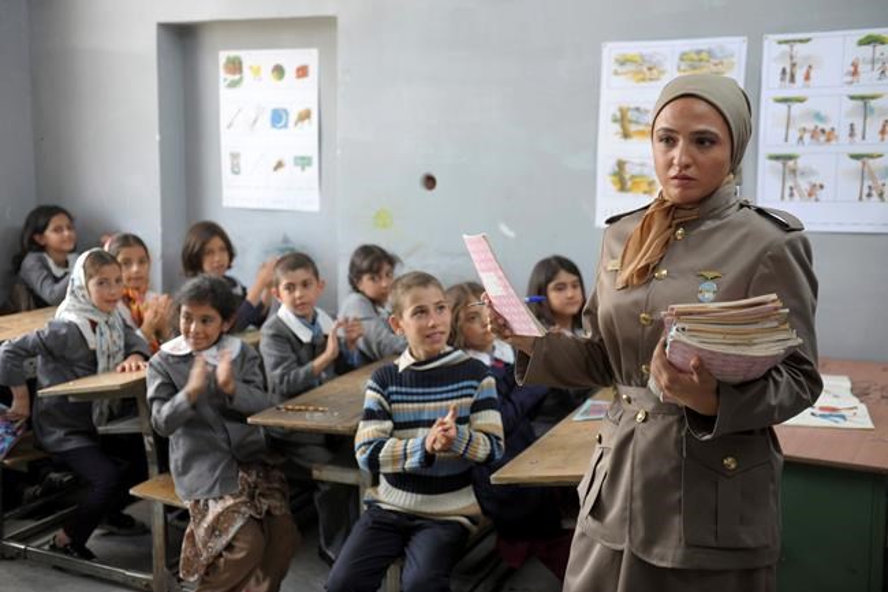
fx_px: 1085
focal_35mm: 44
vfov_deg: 30.5
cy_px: 296
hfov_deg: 44.5
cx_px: 444
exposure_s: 1/100
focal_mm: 44
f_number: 2.8
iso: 320
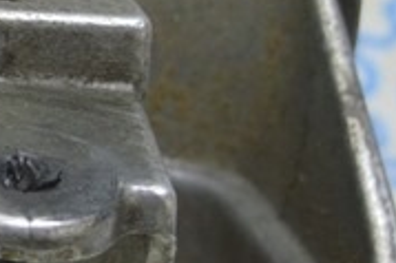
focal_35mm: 274
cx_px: -352
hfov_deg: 7.3
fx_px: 3011
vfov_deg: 5.0
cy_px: 14
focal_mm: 32
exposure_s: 1/20
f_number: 5.6
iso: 400
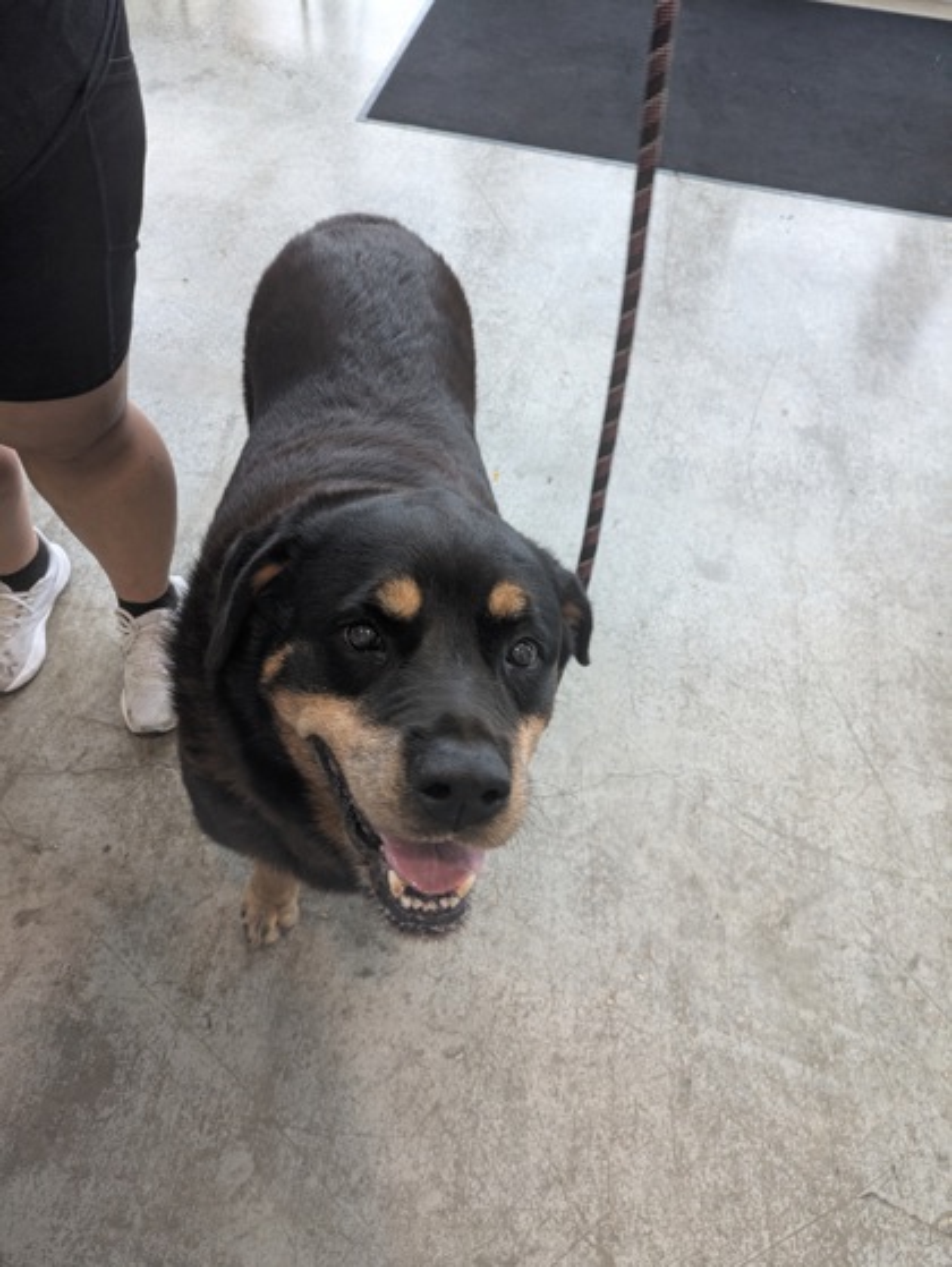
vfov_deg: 69.4
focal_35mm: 25
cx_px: 476
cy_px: 634
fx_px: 916
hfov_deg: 54.9
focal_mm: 5.43
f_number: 1.89
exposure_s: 1/120
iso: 120
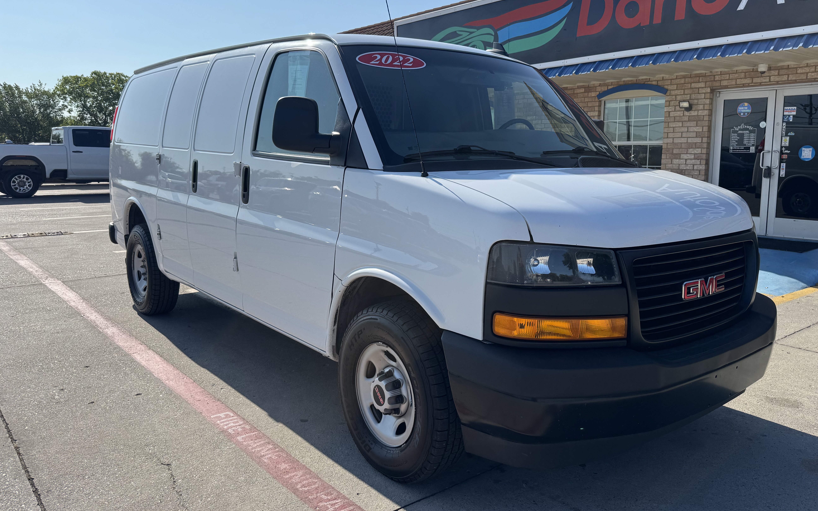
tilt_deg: -7.7
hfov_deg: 66.3
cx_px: 448
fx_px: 624
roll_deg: -0.4
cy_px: 237
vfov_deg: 44.5
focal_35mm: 28
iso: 80
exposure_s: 1/4608
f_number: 1.78
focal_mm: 6.76
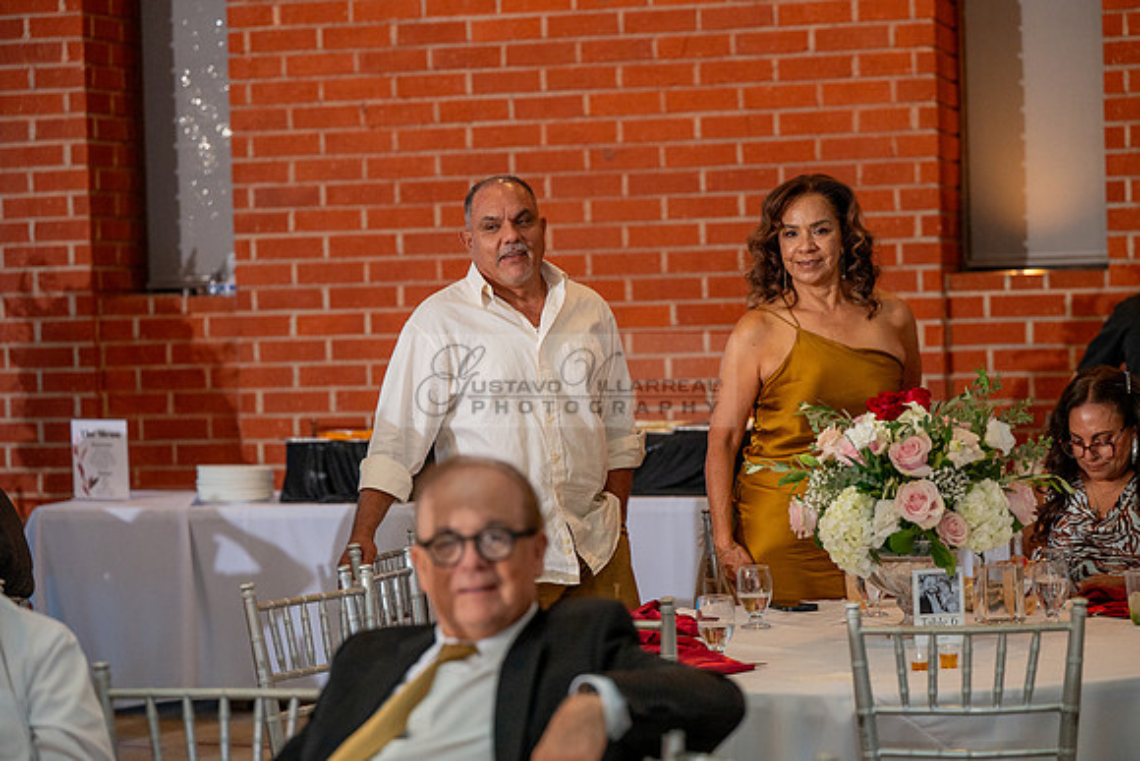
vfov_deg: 14.3
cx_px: 570
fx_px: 3041
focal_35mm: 96
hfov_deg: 21.2
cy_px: 380
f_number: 3.2
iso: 1600
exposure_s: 1/200
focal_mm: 96
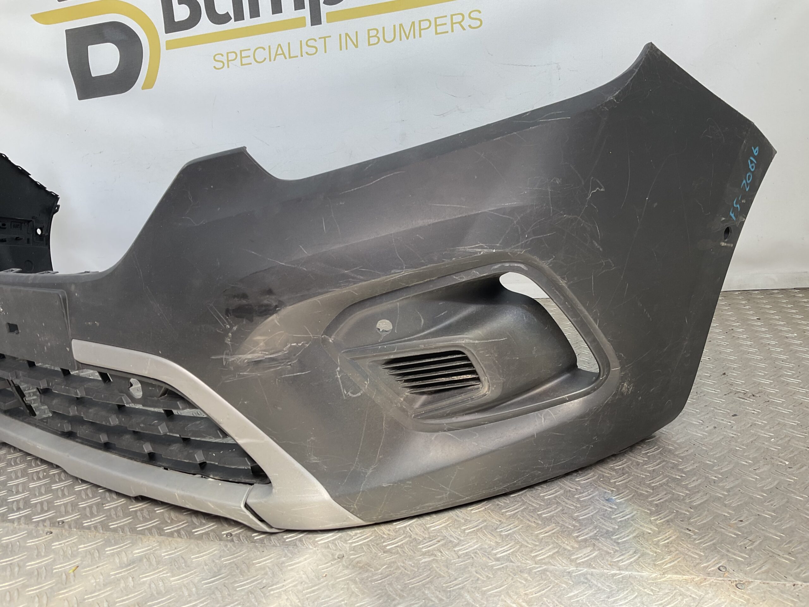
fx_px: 678
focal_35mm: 29
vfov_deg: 48.2
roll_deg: +5.7
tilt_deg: -14.5
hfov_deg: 61.7
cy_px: 304
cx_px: 404
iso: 16
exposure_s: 1/127
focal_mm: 3
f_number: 1.8
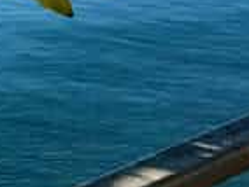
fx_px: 1218
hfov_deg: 11.5
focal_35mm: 169
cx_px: -5
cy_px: -344
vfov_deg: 7.8
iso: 80
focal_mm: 6.9
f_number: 1.8
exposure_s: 1/2710
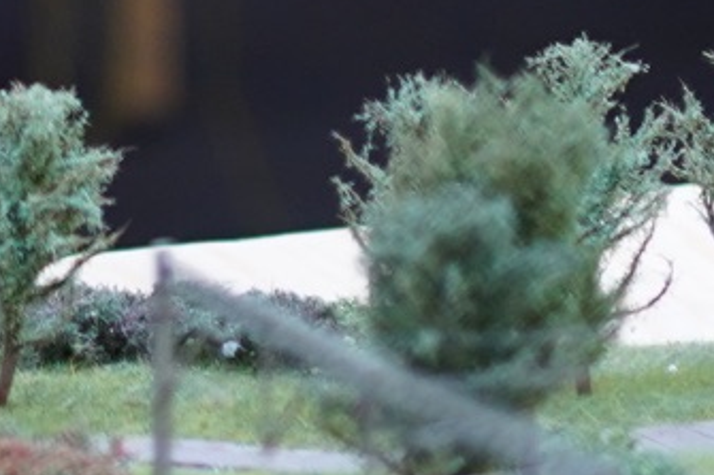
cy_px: -1116
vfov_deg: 3.7
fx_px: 7097
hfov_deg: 5.6
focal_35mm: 358
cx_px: -701
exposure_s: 1/100
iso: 640
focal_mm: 50
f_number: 1.4
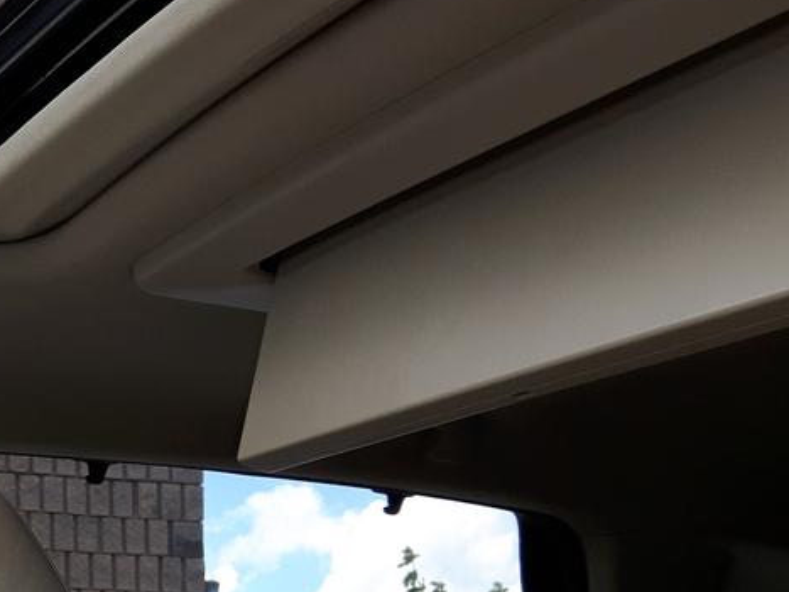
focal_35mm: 85
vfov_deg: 16.6
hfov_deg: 21.5
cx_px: -130
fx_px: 1937
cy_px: 705
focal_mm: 3.7
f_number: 1.9
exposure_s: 1/100
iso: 50
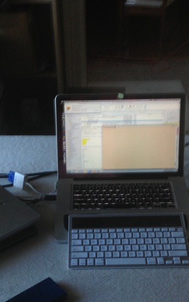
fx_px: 536
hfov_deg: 20.0
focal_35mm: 65
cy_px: 190
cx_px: 92
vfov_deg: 31.4
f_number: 2.4
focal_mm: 4.28
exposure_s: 1/20
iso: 50
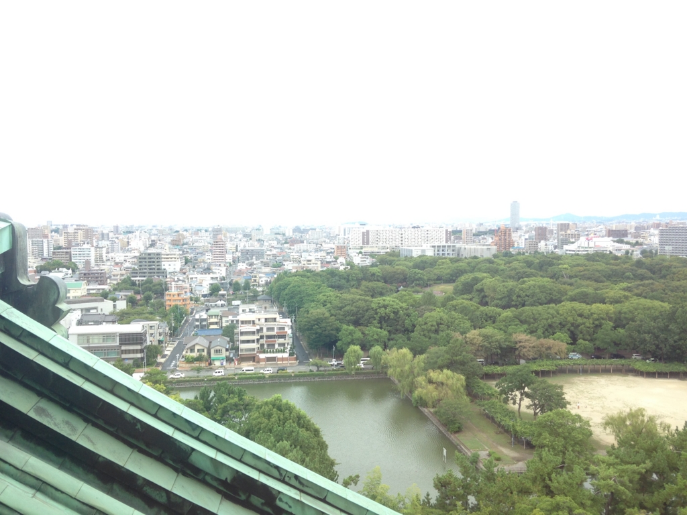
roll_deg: -0.8
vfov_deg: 42.9
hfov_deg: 55.4
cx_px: 344
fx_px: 655
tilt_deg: -4.3
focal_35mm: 33
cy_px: 258
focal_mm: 4.12
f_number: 2.4
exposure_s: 1/291
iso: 50
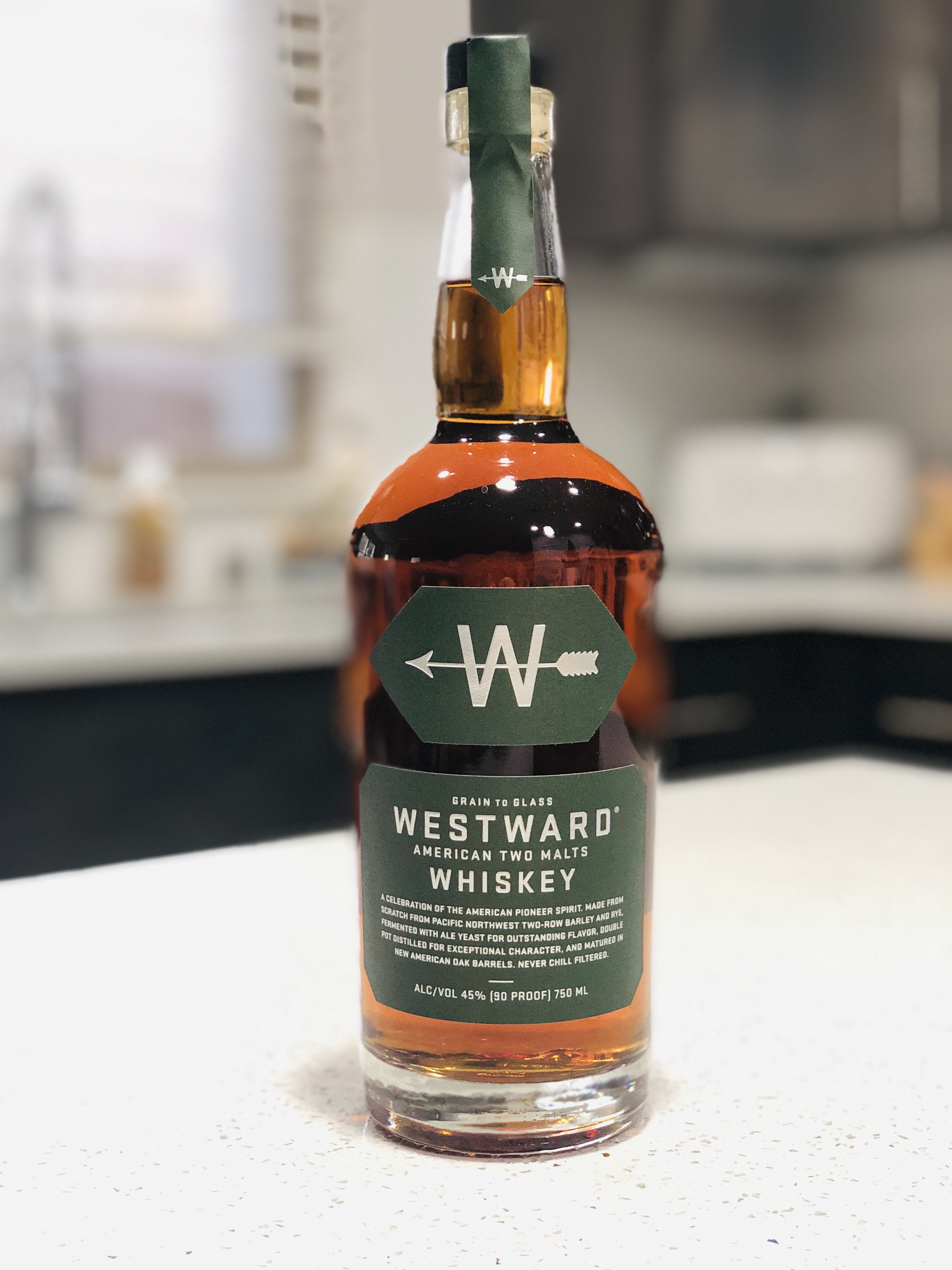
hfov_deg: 28.0
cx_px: 476
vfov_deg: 36.8
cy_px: 635
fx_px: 1907
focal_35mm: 52
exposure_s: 1/26
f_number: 2.4
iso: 160
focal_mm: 6
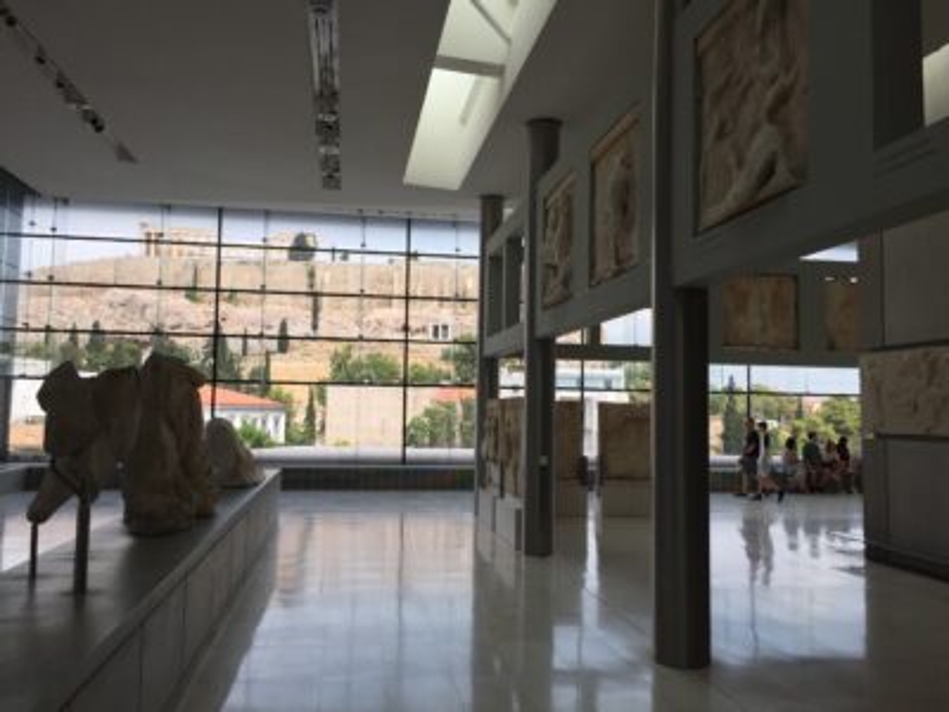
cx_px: 474
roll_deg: -1.4
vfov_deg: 48.2
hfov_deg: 61.7
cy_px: 356
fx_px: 795
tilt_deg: +2.7
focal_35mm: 29
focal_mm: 4.15
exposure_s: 1/1041
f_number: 2.2
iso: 32
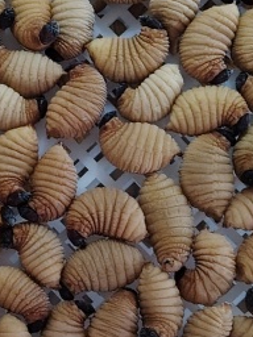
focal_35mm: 100
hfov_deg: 14.7
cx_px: 36
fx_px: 975
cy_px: 259
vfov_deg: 19.5
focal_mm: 5.25
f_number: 1.75
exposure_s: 1/25
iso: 4919
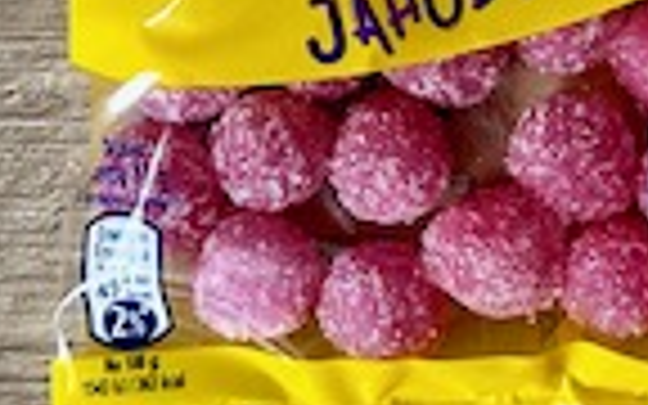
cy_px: -153
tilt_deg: -89.7
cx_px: 522
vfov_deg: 11.2
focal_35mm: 113
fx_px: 1996
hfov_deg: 18.3
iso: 250
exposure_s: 1/94
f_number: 1.78
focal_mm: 6.86
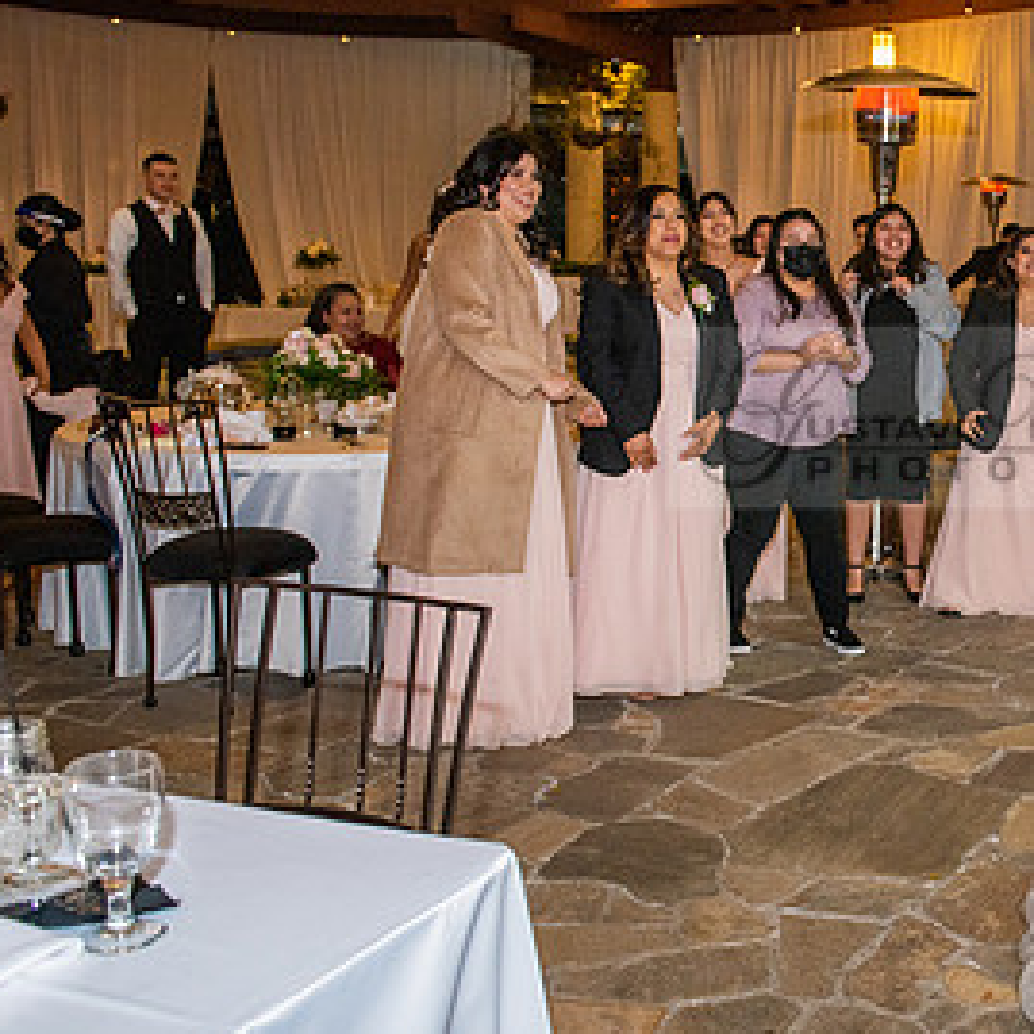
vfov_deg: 38.2
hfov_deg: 35.2
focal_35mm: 44
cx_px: 999
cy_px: 417
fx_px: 1487
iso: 1600
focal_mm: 24
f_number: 4
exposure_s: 1/160
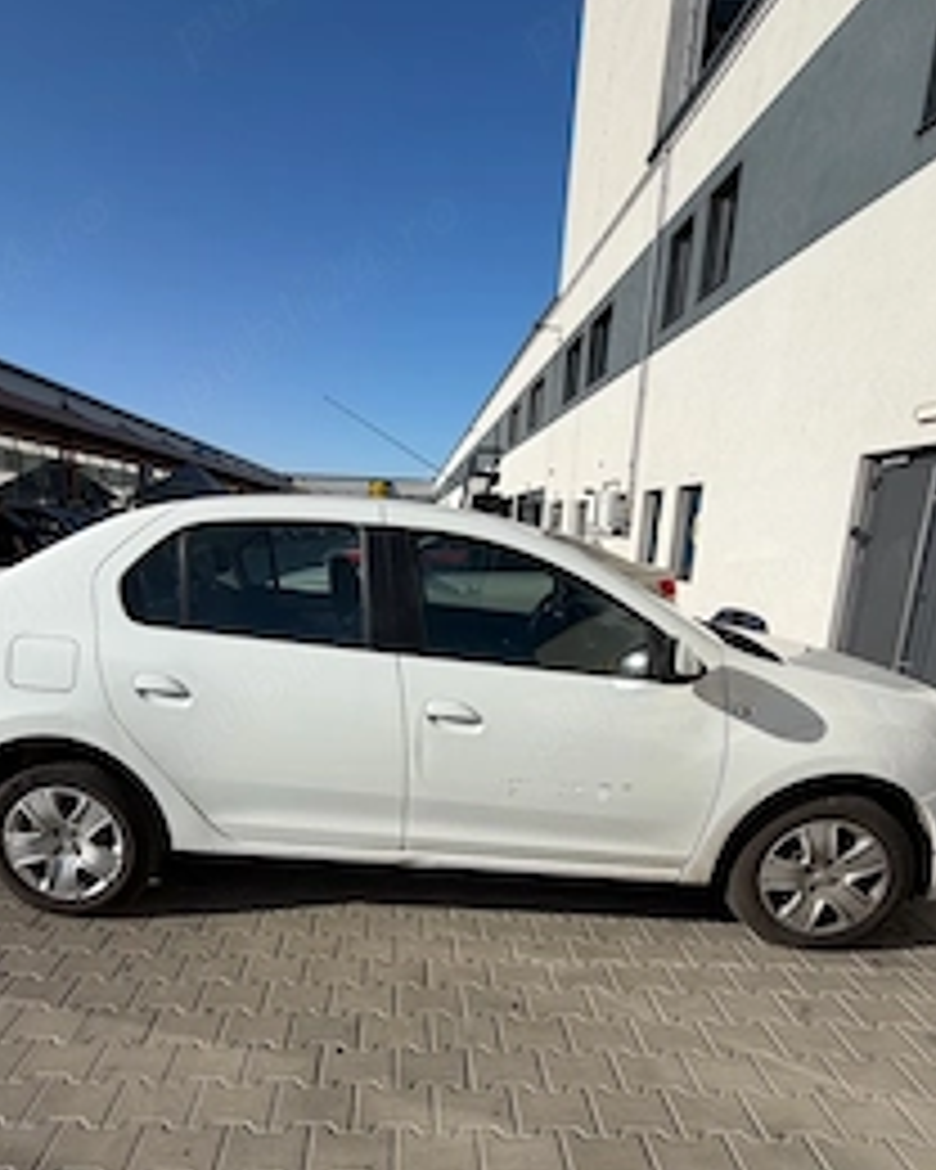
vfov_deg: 76.7
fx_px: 727
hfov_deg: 65.3
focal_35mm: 21
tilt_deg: -13.7
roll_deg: -0.9
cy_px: 706
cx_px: 405
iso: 20
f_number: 2.2
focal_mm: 2.22
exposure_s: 1/1145
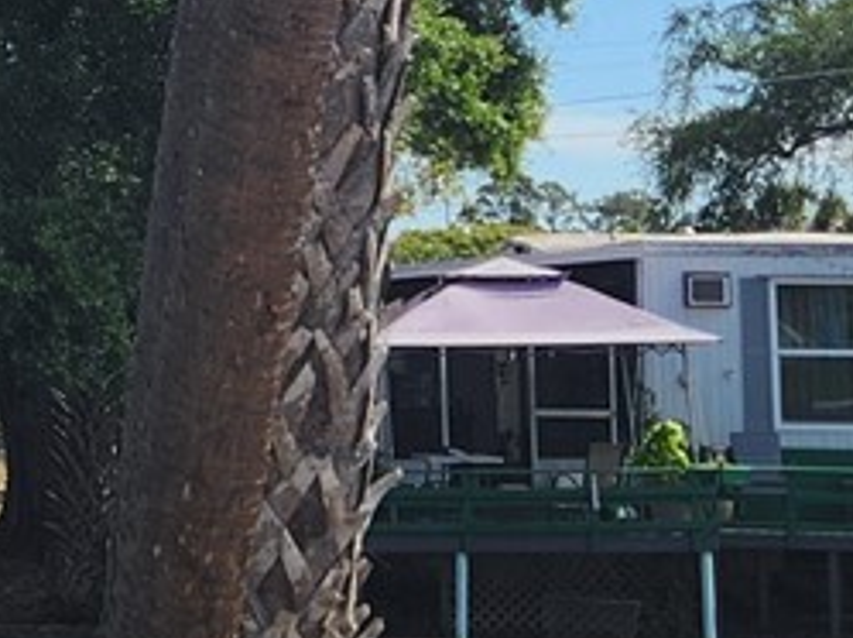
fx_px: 3642
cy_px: -51
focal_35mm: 148
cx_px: -456
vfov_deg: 9.9
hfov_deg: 12.6
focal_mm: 5.4
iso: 20
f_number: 1.8
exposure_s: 1/1962
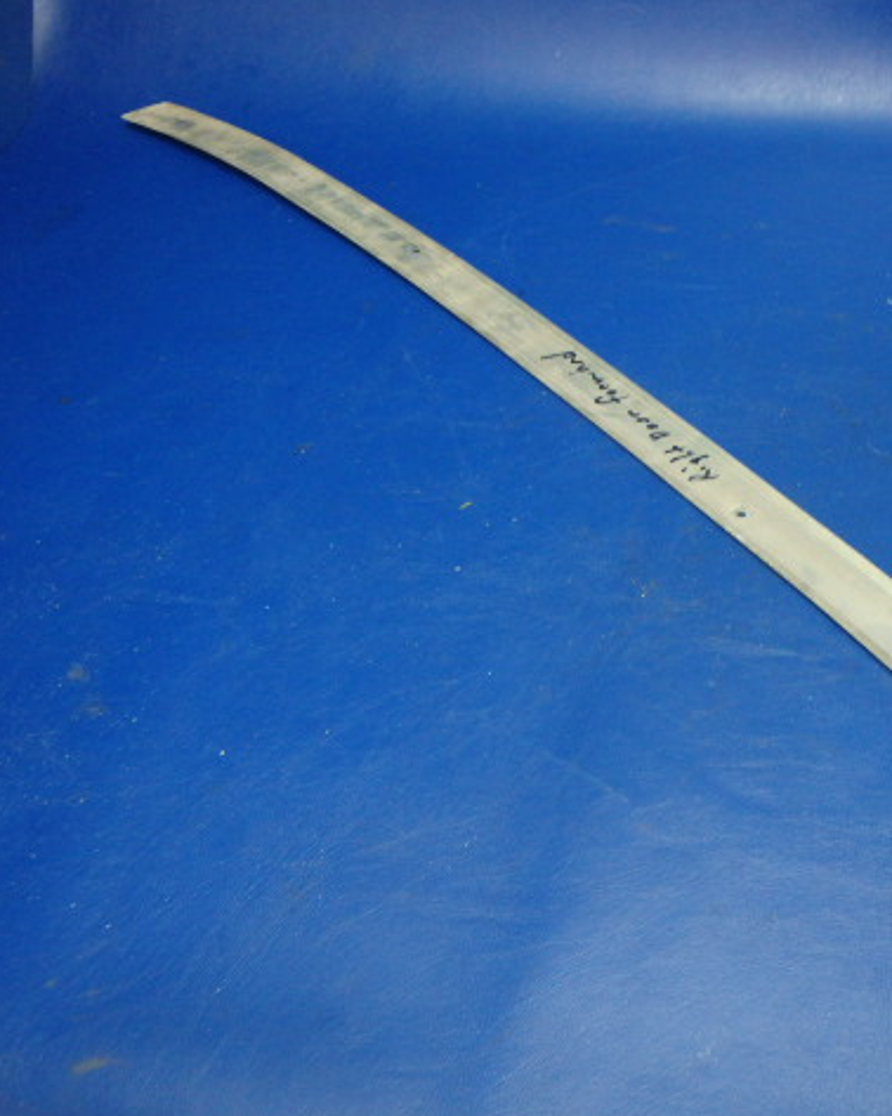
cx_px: 741
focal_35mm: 37
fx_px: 1222
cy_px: 559
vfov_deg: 49.1
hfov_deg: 38.3
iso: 400
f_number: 3.9
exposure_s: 1/30
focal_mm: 5
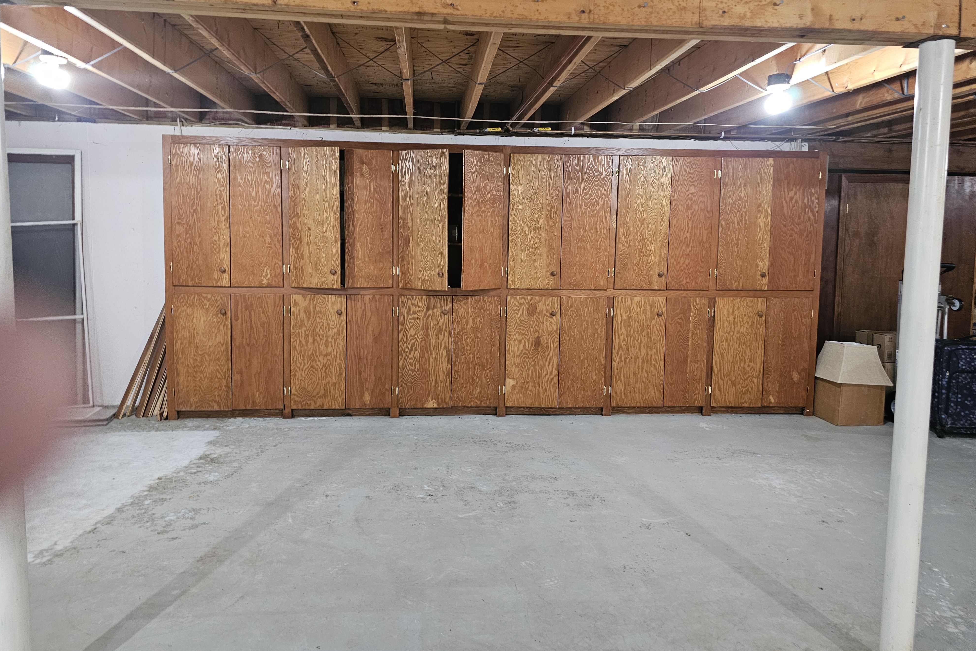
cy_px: 296
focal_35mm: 24
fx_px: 651
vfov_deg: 53.1
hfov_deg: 73.7
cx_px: 487
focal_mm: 6.3
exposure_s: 1/24
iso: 500
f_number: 1.7
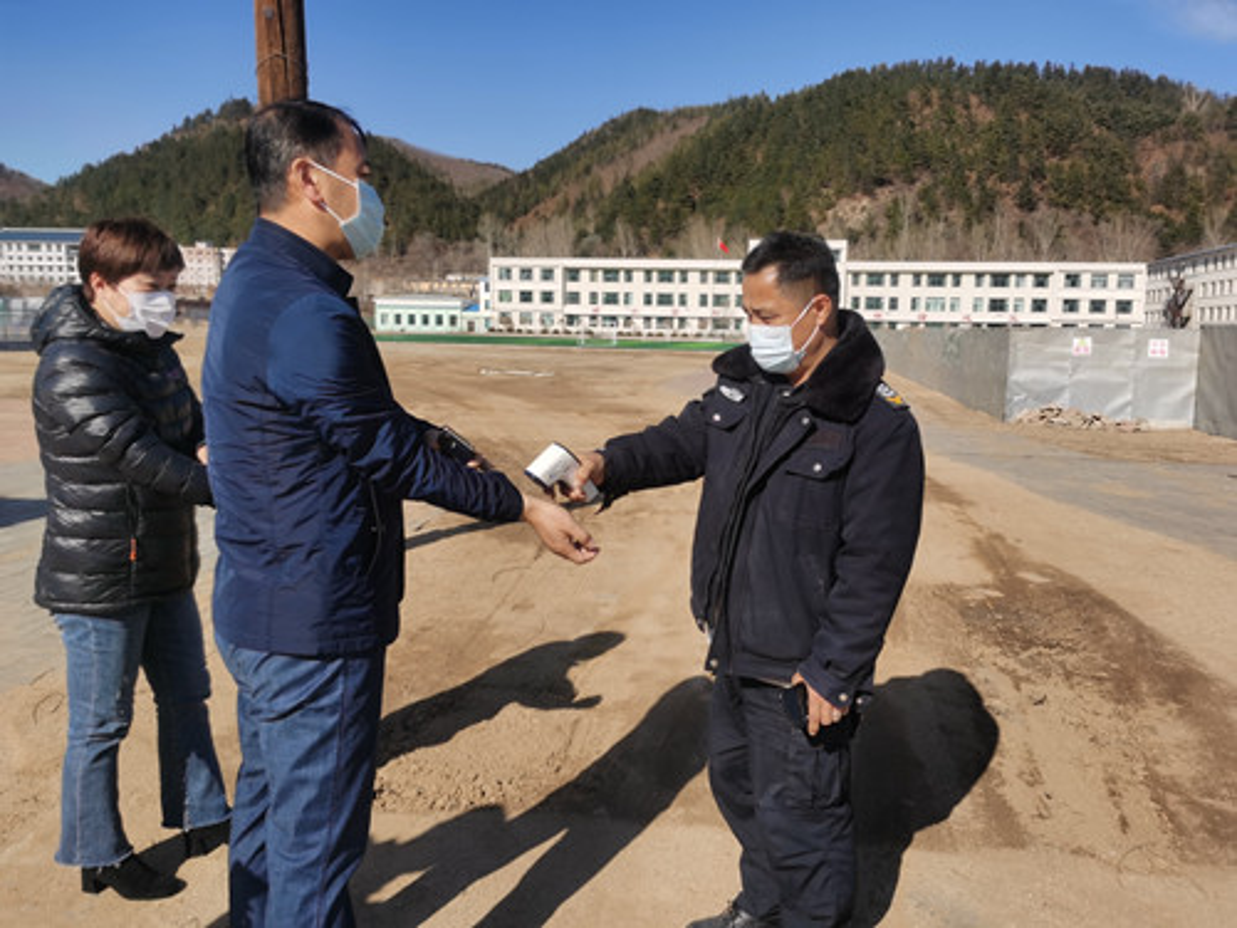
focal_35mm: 27
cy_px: 464
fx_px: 965
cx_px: 618
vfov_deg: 51.4
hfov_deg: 65.3
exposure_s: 1/5155
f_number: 1.6
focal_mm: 5.56
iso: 50
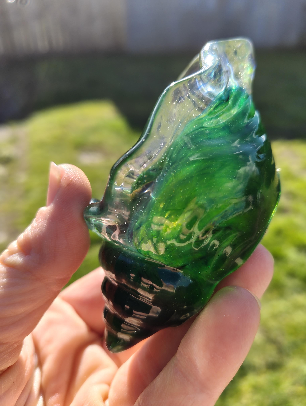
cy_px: 203
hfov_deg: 56.9
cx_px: 153
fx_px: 282
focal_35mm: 24
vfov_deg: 71.5
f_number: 1.88
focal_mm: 5.56
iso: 50
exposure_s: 1/374
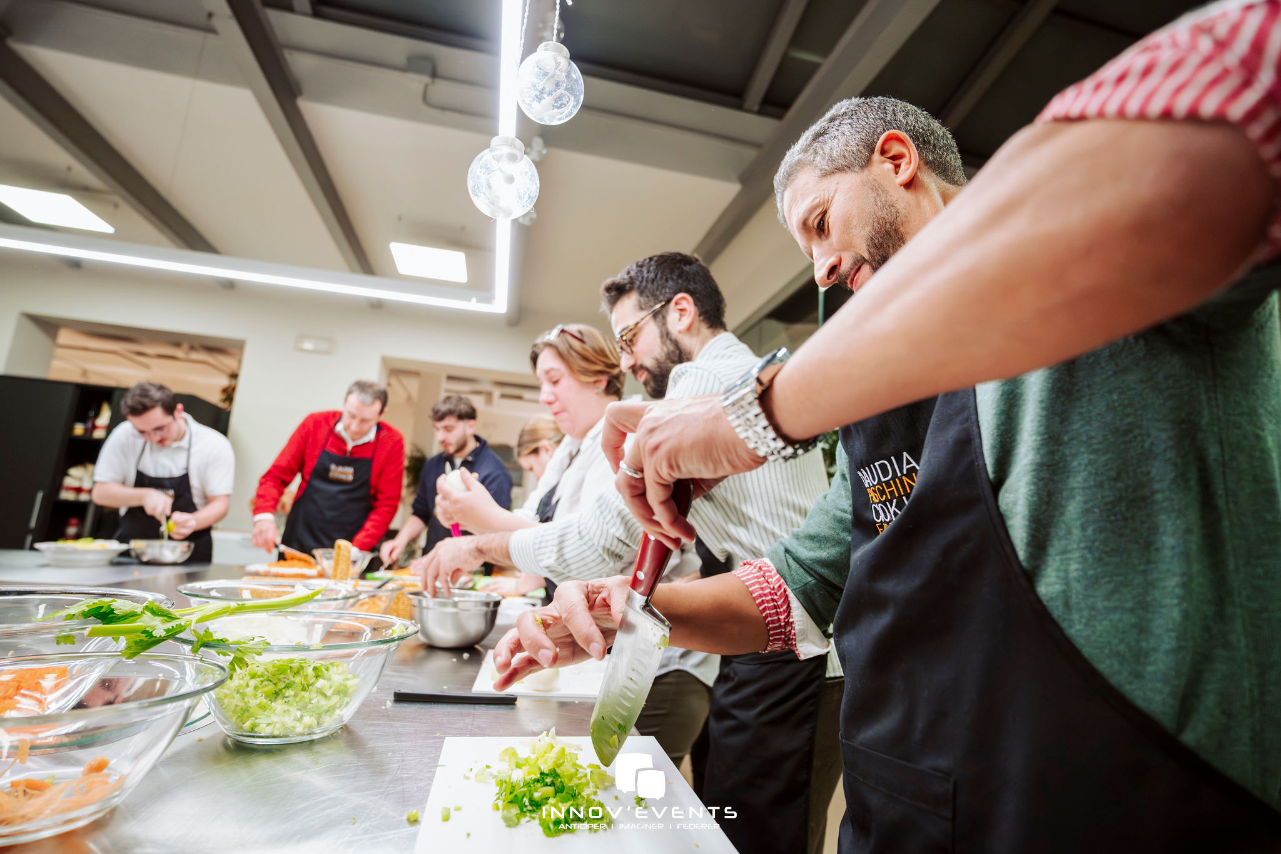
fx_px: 605
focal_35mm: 17
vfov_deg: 70.4
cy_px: 427
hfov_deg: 93.3
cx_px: 640
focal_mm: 17
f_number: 2.8
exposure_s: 1/200
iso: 5000
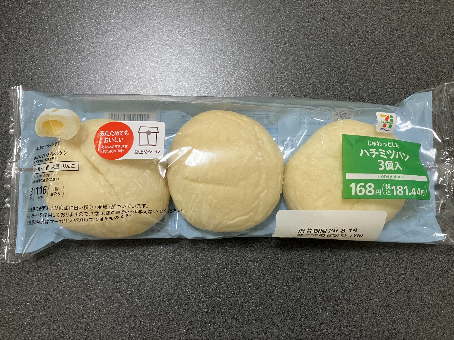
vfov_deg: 49.7
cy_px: 170
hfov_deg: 63.4
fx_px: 367
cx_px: 227
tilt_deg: -81.7
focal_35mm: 28
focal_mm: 3.99
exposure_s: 1/60
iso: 160
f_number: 1.8
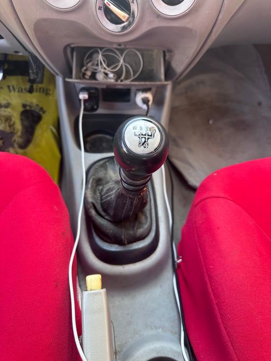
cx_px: 136
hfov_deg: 56.8
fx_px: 251
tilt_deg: -53.3
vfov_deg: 71.6
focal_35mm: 24
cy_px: 180
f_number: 1.78
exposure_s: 1/121
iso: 100
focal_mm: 6.86
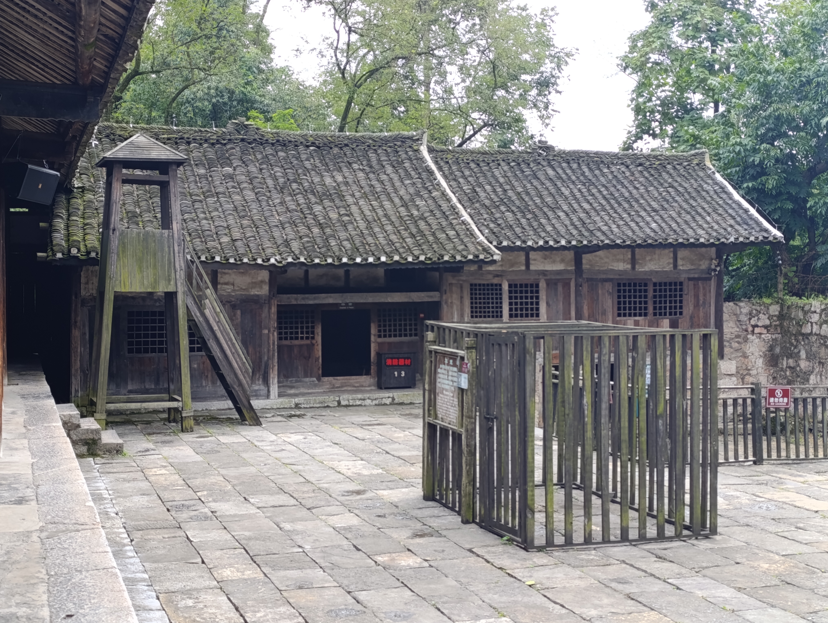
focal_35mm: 46
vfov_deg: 31.6
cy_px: 312
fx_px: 1102
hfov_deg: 41.2
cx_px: 414
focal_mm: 6.14
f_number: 1.6
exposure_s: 1/100
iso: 50
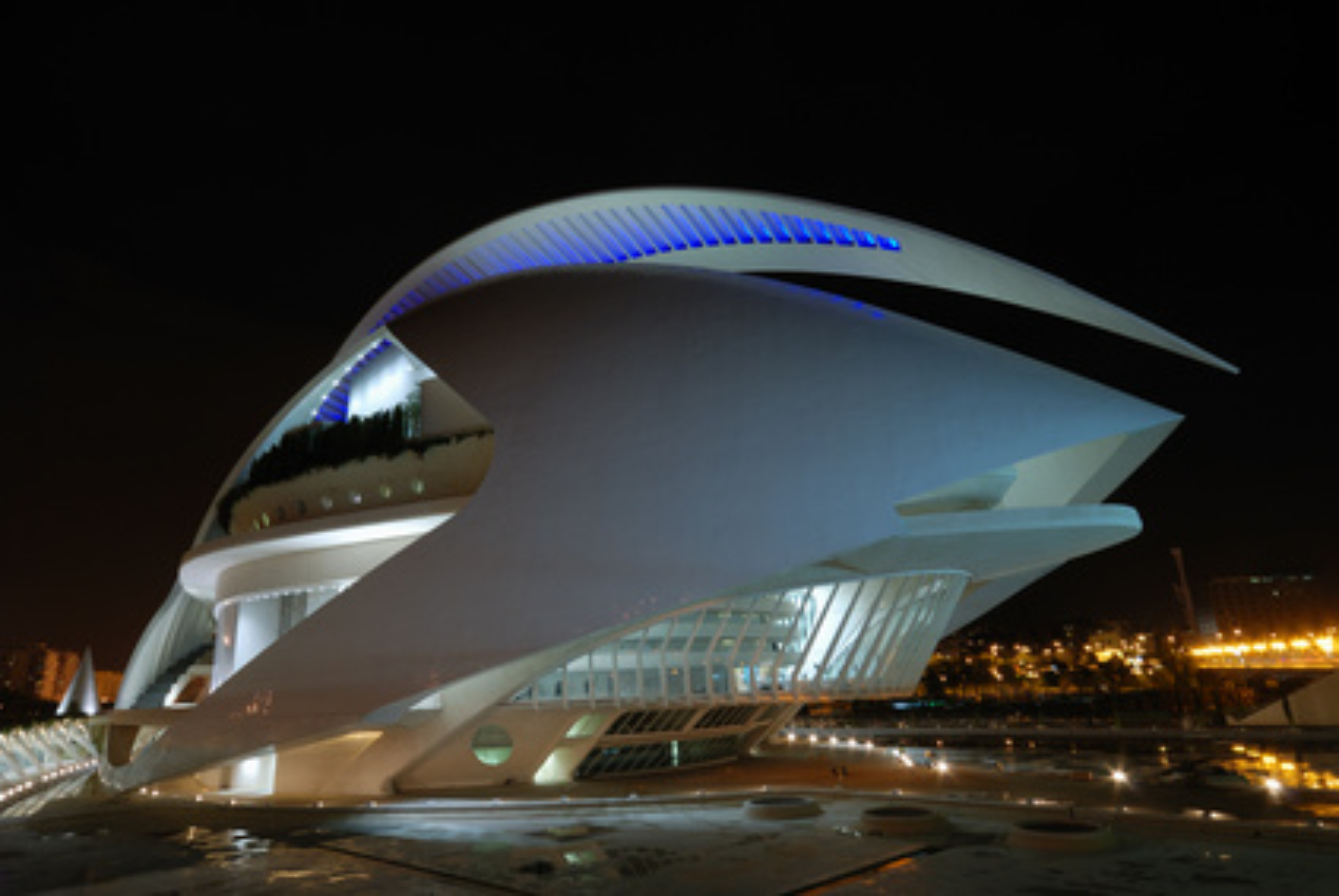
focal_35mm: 22
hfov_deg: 77.3
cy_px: 448
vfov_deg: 56.3
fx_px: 838
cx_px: 670
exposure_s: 9
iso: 100
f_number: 14
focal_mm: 15
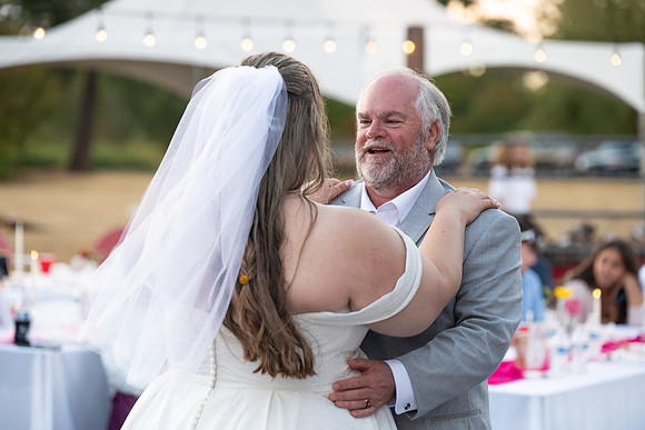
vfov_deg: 10.2
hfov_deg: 15.2
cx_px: 322
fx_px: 2419
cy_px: 215
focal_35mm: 135
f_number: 4
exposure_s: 1/500
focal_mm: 135
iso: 1600
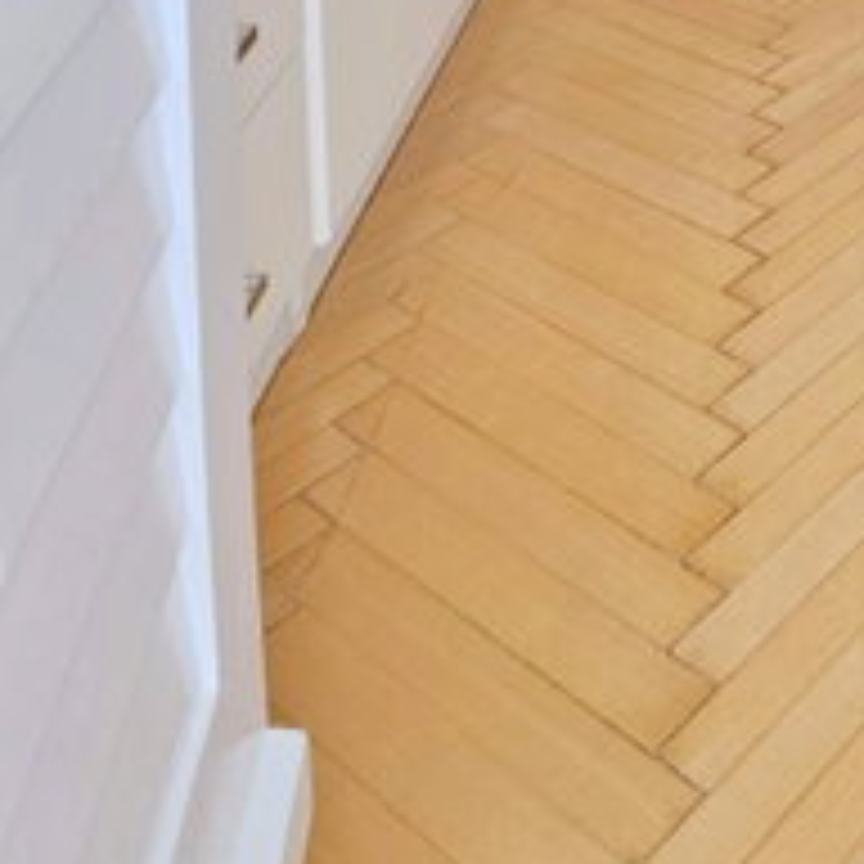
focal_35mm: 48
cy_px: -639
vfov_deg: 22.7
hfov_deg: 25.9
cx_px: 1305
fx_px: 1355
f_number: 2.2
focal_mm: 2.2
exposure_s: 1/100
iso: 50
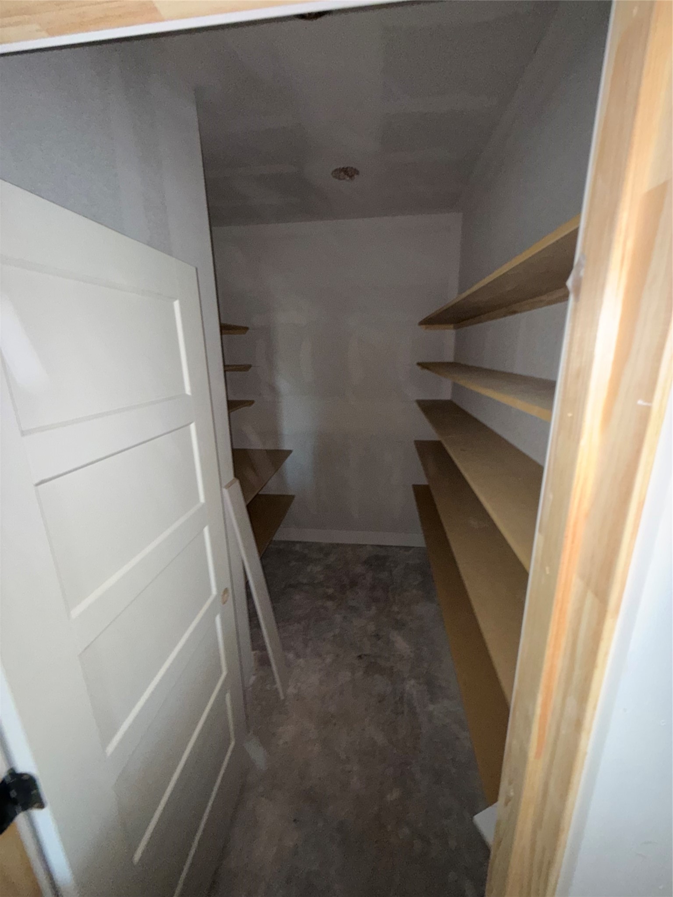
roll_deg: +0.3
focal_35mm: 14
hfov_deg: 85.7
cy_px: 448
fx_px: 363
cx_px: 336
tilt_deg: -14.5
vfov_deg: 102.1
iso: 250
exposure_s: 1/30
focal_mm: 2.22
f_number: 2.2
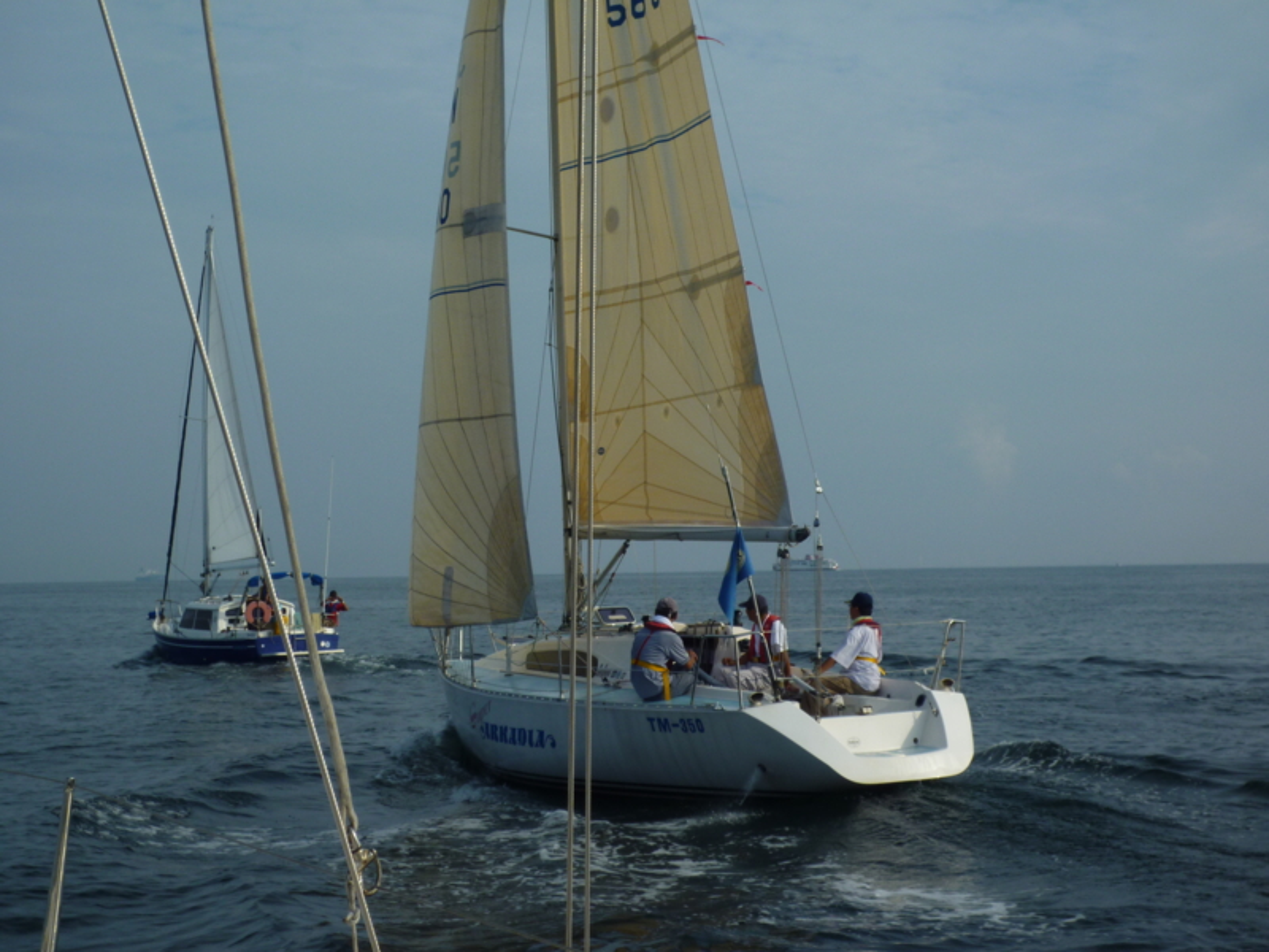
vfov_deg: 22.9
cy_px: 476
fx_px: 2346
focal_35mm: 64
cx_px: 634
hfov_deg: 30.3
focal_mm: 11.3
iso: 80
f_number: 4.9
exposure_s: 1/640
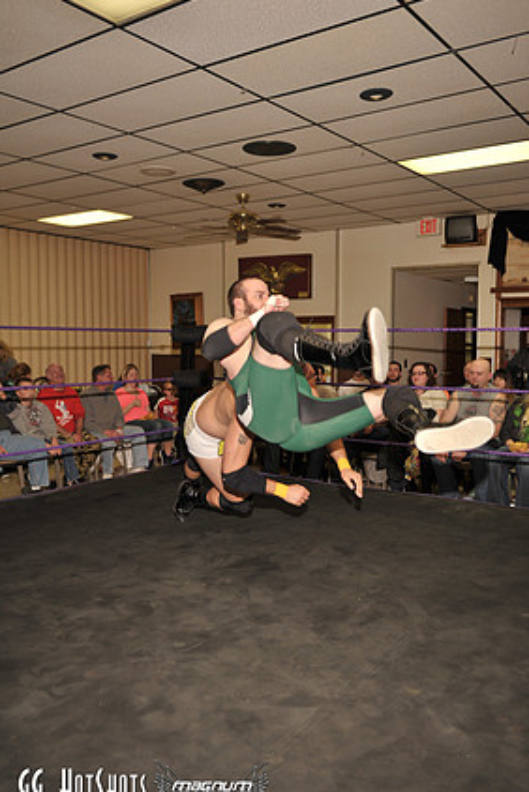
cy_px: 407
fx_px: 726
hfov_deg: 40.0
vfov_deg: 57.2
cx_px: 273
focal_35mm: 33
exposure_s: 1/250
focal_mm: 31
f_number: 2.8
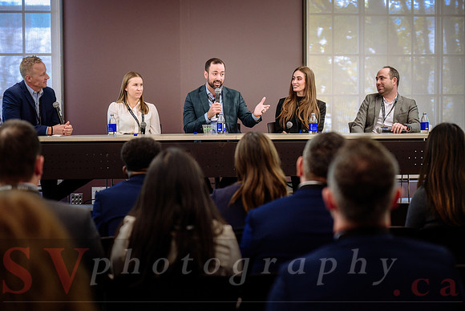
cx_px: 249
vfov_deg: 18.1
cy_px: 155
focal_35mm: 75
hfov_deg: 26.9
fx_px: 973
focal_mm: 70
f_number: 2.8
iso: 1250
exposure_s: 1/125
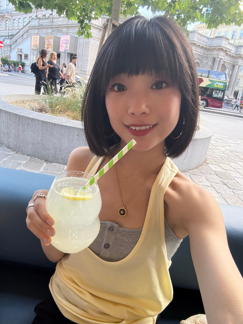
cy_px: 162
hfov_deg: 58.9
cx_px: 122
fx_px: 215
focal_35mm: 23
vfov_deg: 73.9
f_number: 1.9
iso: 80
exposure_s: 1/92
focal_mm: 2.69
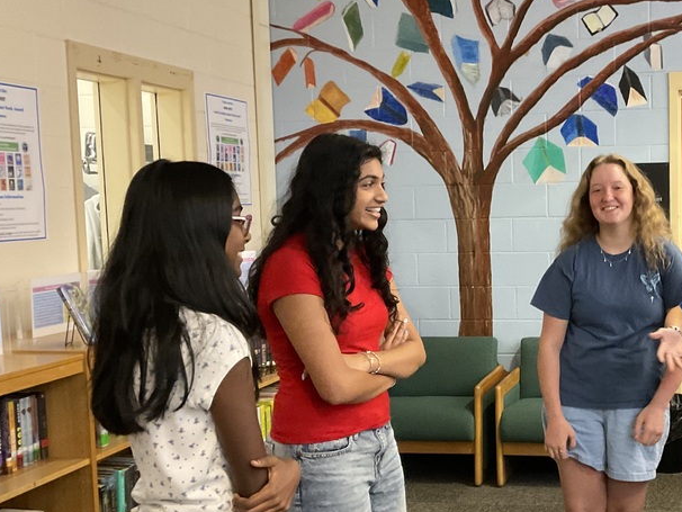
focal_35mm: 49
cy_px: 281
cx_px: 546
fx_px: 966
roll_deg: -0.1
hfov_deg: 37.5
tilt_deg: -5.5
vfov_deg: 29.7
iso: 320
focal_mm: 3
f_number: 1.8
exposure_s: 1/40
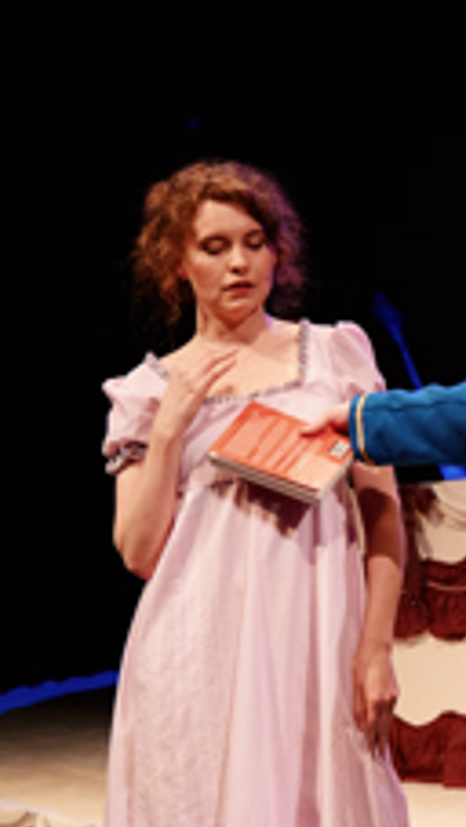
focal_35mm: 62
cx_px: 528
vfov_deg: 33.8
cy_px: 470
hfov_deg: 18.6
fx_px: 1359
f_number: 2.8
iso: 1600
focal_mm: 21.2
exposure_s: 1/125
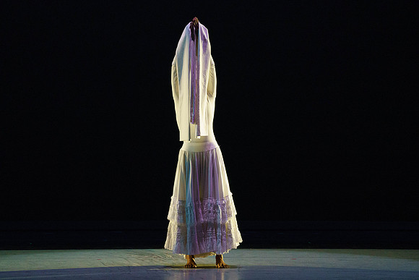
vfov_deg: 3.4
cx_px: 203
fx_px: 4730
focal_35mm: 406
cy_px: 126
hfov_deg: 5.1
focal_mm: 342
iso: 8000
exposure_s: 1/400
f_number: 6.3
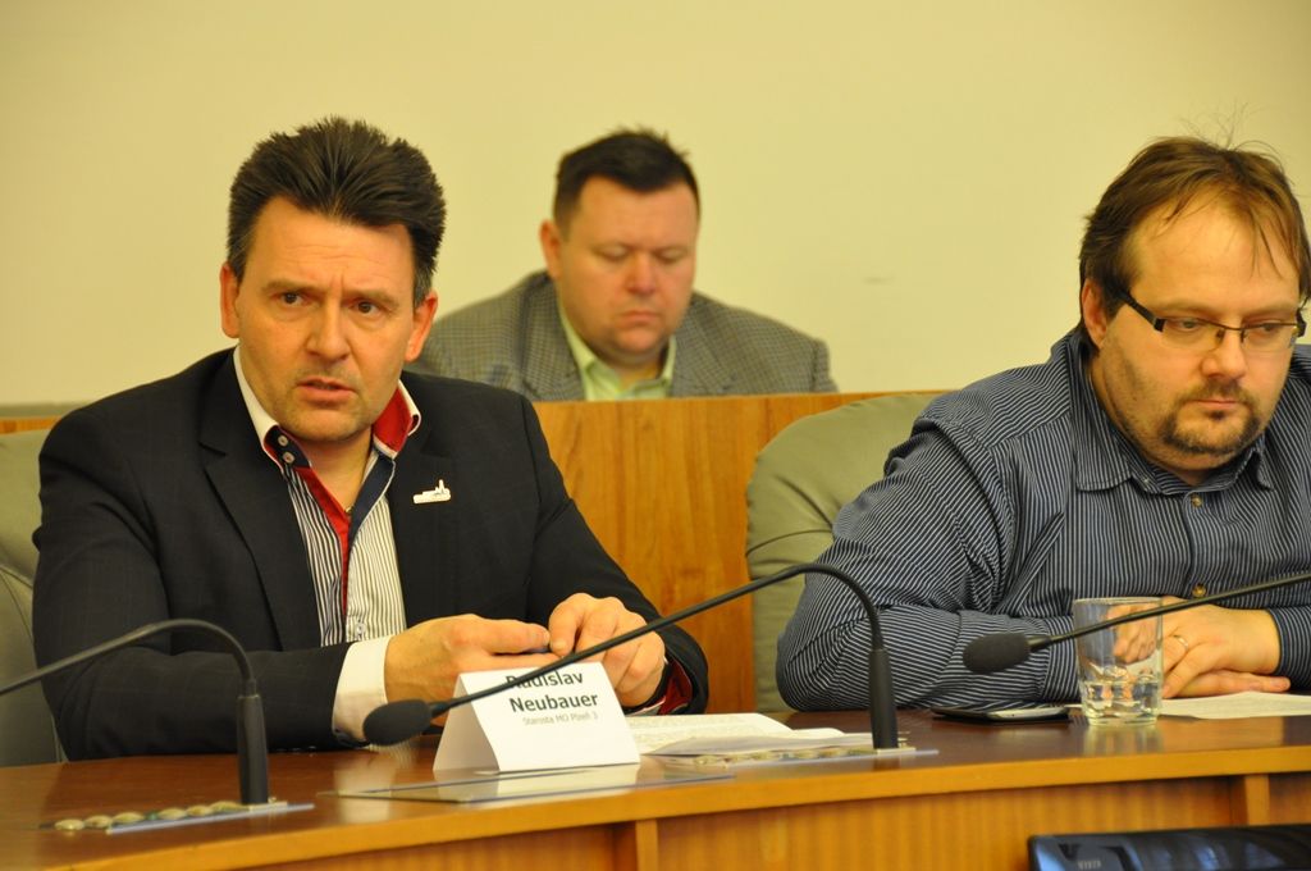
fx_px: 5728
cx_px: 656
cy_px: 436
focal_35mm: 158
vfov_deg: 8.7
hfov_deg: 13.1
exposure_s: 1/30
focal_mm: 105
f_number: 5.3
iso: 1000
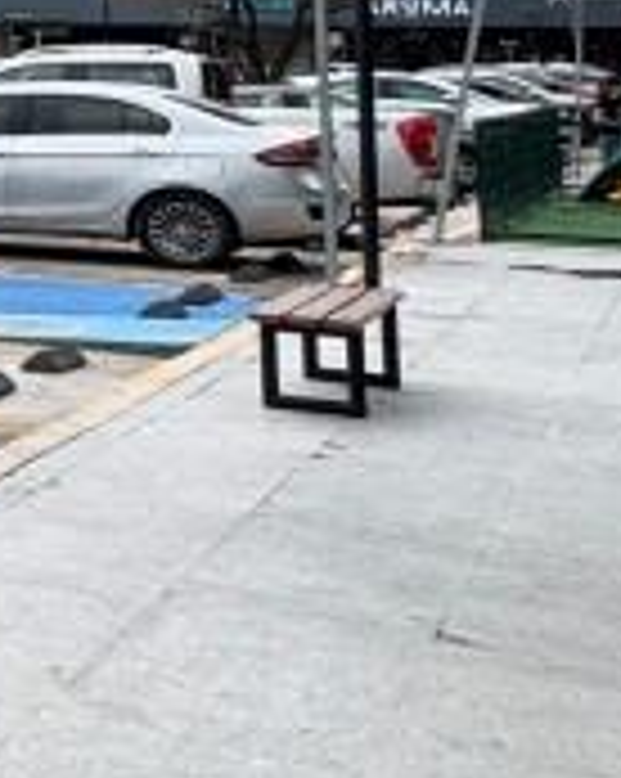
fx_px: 1864
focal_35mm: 81
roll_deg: -0.3
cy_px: -63
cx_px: -1220
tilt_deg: +2.9
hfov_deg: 11.4
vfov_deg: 22.4
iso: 50
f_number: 2.2
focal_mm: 2.22
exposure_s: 1/932
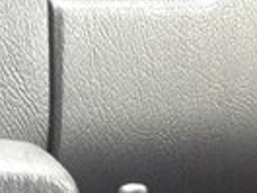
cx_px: -333
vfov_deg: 10.0
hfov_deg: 11.8
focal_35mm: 140
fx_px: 1039
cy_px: 360
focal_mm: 3.7
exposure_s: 1/17
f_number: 1.9
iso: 160
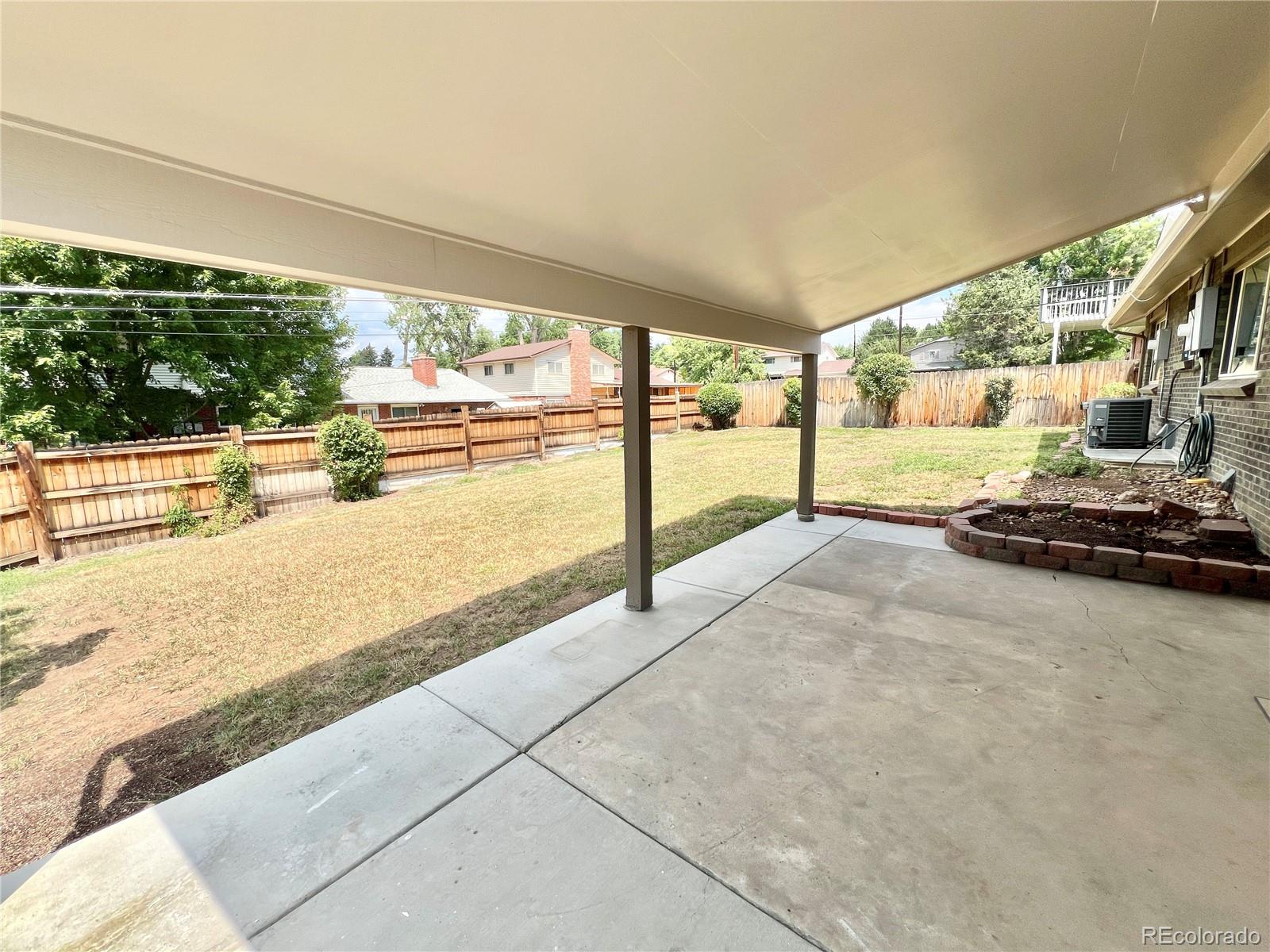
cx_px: 635
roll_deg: +1.4
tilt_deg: -7.4
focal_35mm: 13
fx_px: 477
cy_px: 476
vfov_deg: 89.9
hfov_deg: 106.2
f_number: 1.8
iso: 32
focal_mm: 1.57
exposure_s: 1/1033
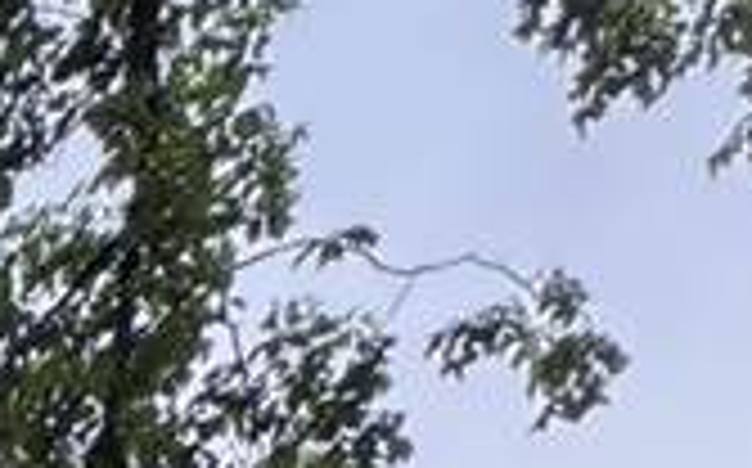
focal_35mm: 114
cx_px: -1846
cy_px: 2066
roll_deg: +0.2
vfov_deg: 7.1
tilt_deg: +1.5
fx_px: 2334
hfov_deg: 9.7
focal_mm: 2.22
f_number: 2.2
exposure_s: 1/428
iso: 40
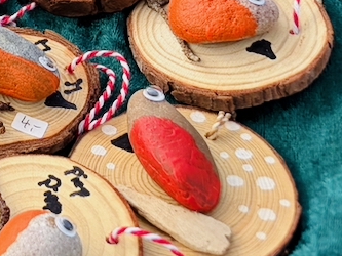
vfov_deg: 13.9
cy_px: -125
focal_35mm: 100
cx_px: -268
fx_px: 988
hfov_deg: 16.5
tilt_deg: -39.6
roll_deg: +0.4
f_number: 1.6
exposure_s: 1/472
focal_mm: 5.96
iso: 50
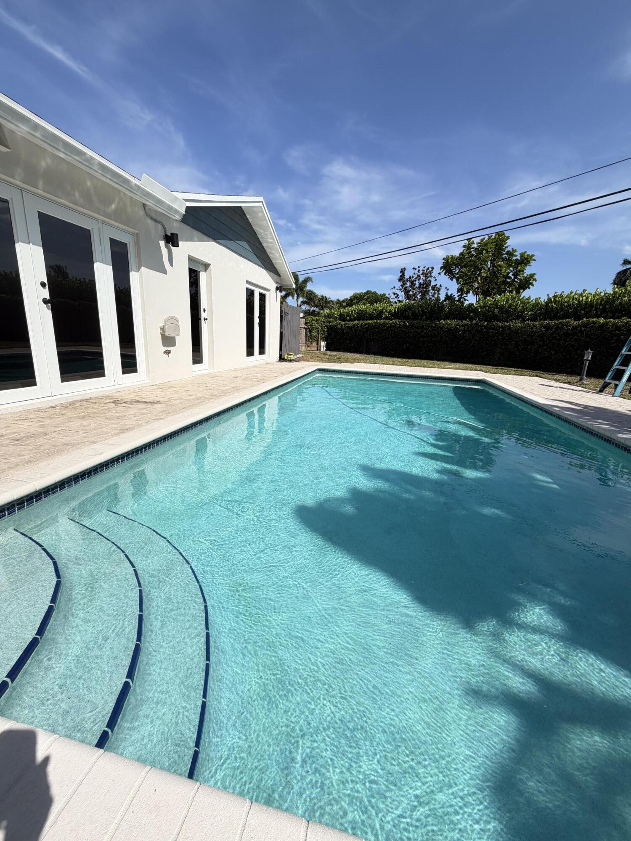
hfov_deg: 85.7
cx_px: 316
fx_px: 340
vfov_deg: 102.1
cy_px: 420
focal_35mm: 14
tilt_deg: -13.3
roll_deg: -2.9
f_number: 2.2
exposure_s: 1/942
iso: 20
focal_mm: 2.22
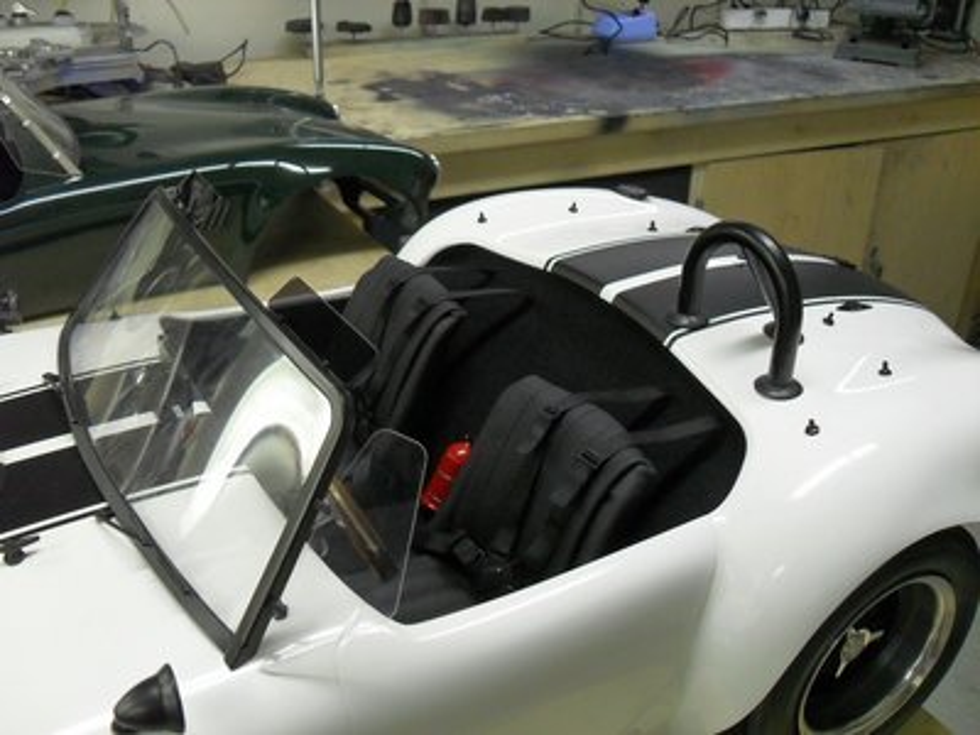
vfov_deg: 40.7
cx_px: 490
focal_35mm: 35
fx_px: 991
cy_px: 368
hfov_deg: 52.6
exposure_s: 1/30
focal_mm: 6.2
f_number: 2.8
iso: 200
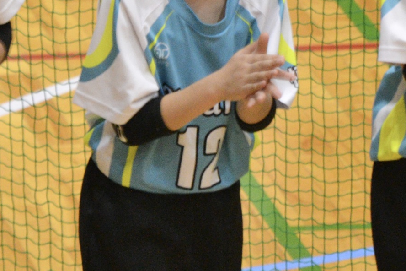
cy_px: 78
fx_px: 9755
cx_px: 122
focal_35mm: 865
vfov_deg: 1.6
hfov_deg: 2.4
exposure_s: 1/60
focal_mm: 200
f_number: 5.6
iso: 3200
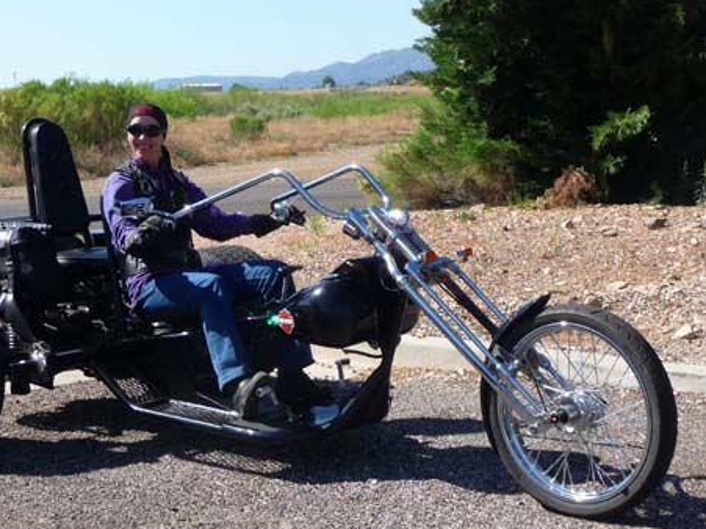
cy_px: 252
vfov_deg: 20.7
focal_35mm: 71
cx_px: 272
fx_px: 1448
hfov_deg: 27.3
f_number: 4.2
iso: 100
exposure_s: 1/500
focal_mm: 8.5
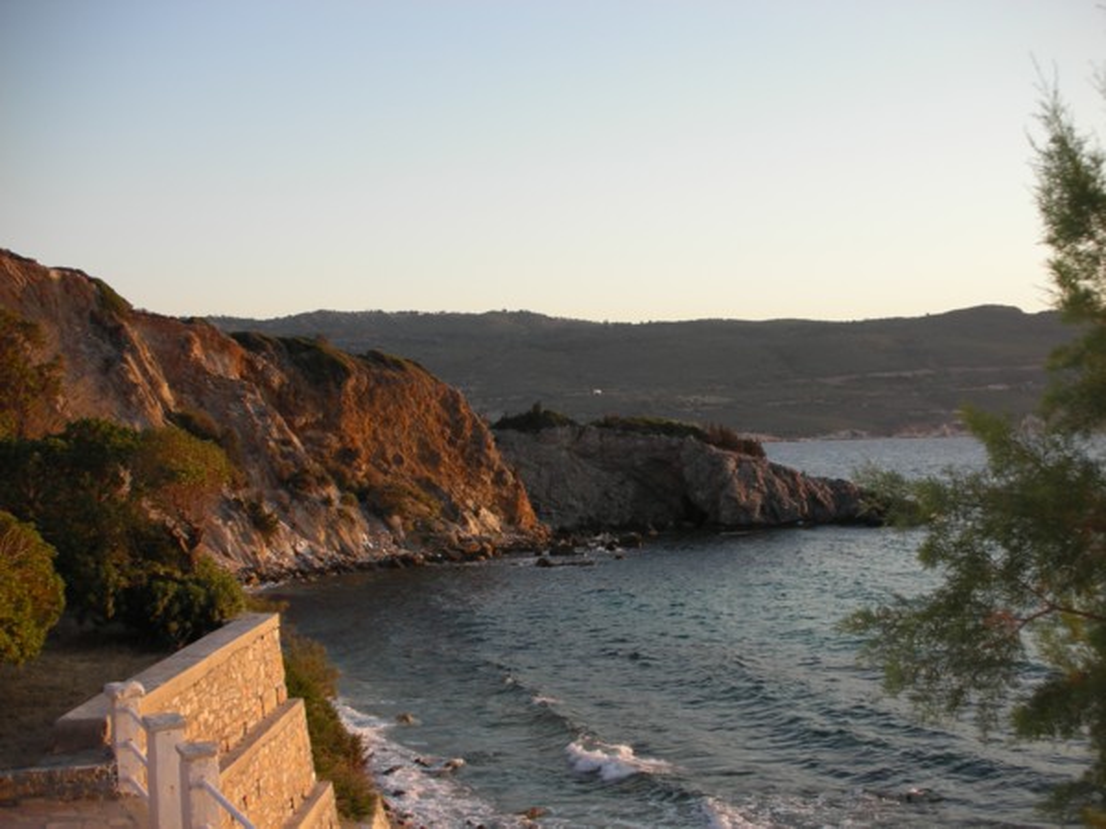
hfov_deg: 41.2
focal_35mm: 46
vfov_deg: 31.5
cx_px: 553
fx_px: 1470
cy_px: 414
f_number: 3.5
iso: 50
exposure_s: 1/98.2
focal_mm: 7.7
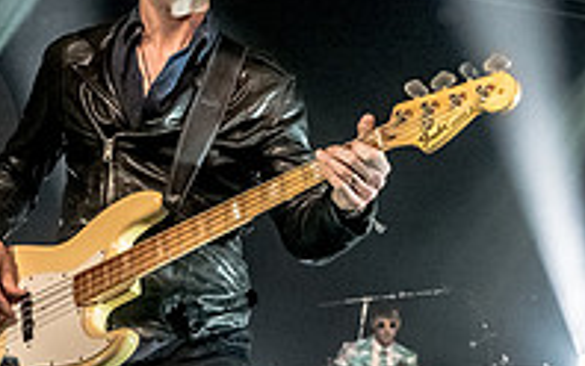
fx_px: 1308
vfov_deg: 15.9
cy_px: 245
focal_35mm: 82
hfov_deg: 24.8
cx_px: 471
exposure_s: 1/125
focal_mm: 12
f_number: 4
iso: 1000
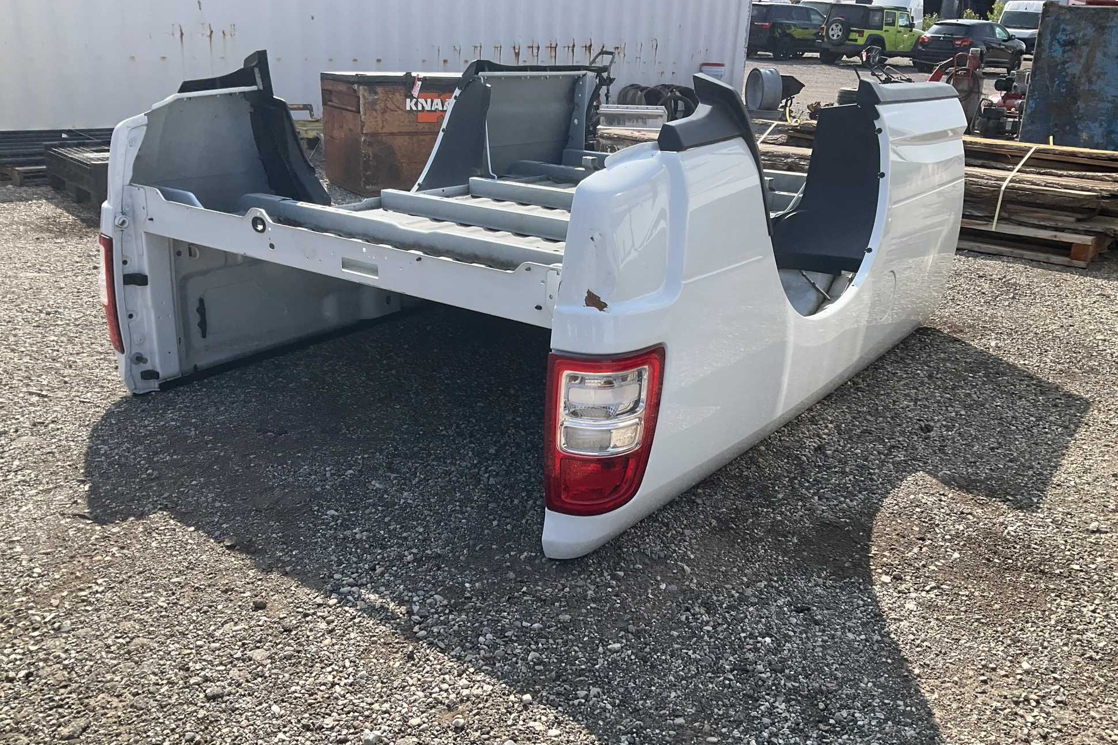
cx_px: 548
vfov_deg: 42.3
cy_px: 360
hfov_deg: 60.3
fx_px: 963
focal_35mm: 31
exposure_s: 1/997
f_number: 1.8
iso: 25
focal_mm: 3
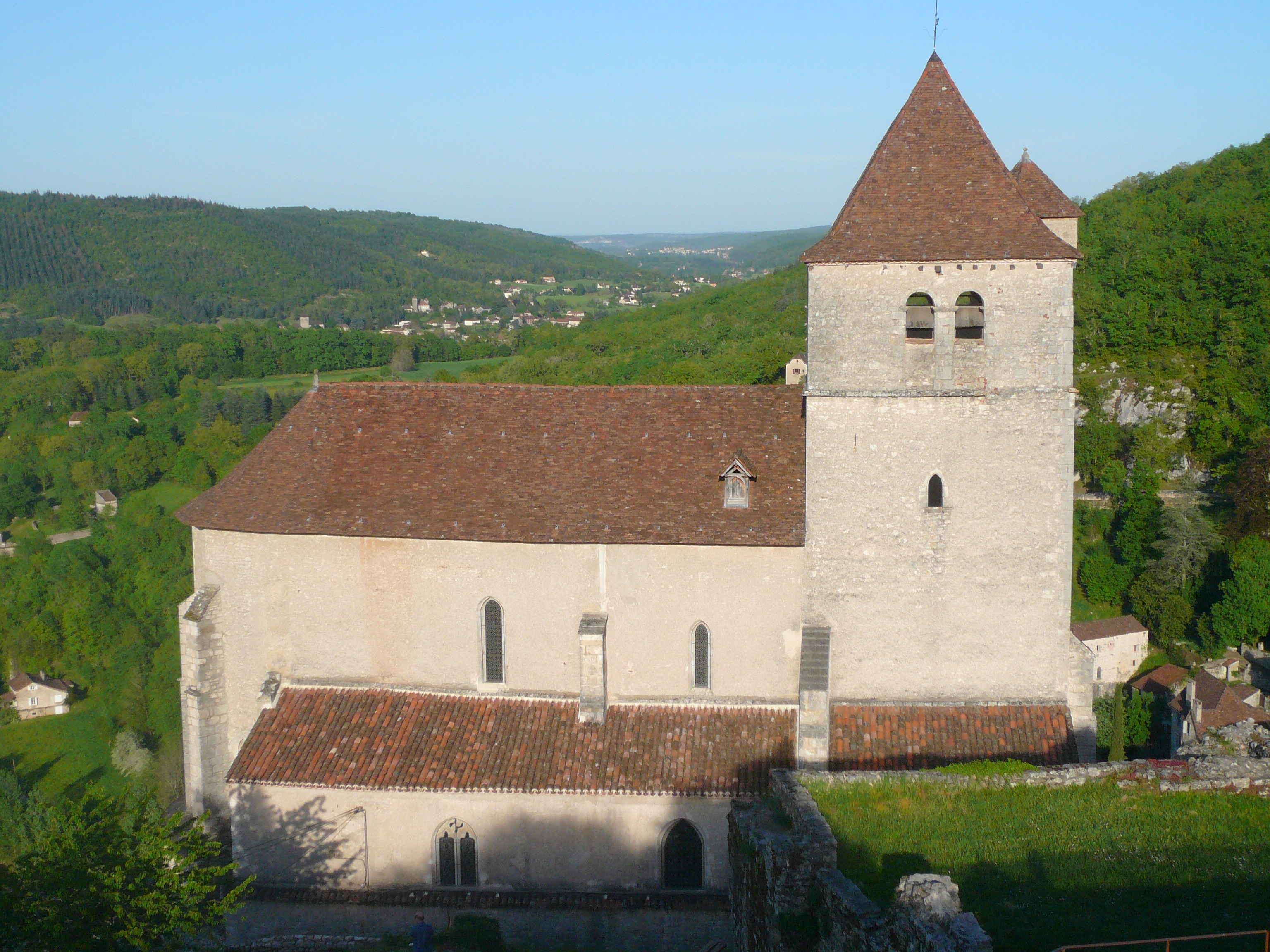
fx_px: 1688
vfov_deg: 31.5
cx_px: 635
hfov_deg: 41.2
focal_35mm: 46
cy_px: 476
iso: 100
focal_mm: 7.5
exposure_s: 1/160
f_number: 10
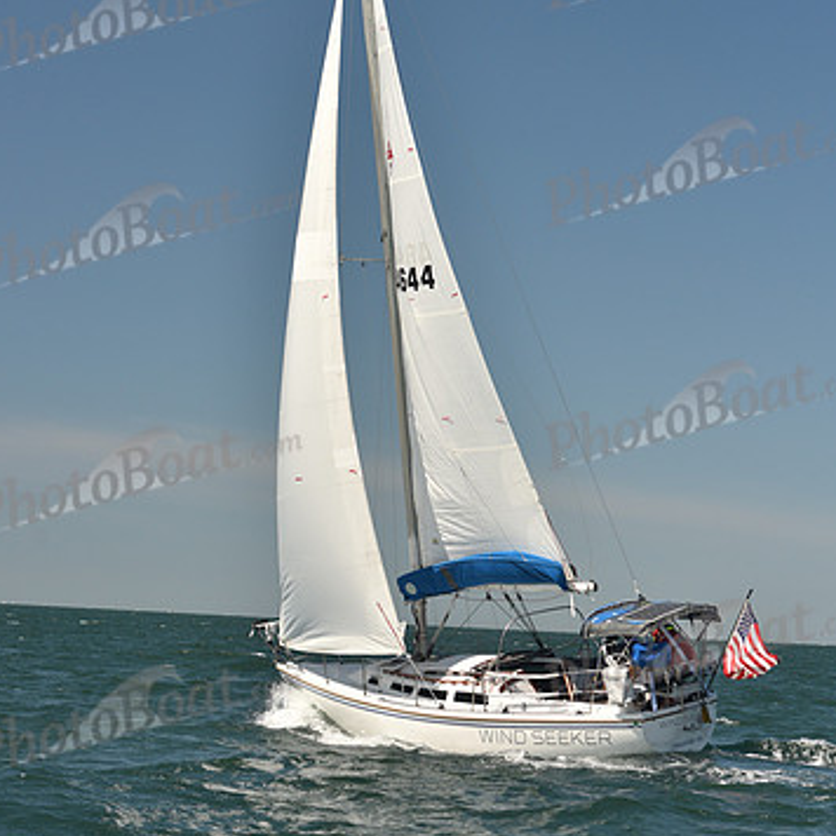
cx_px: 424
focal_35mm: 97
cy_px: 322
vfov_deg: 17.9
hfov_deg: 17.9
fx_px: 2650
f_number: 5
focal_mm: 70
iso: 250
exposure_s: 1/1000
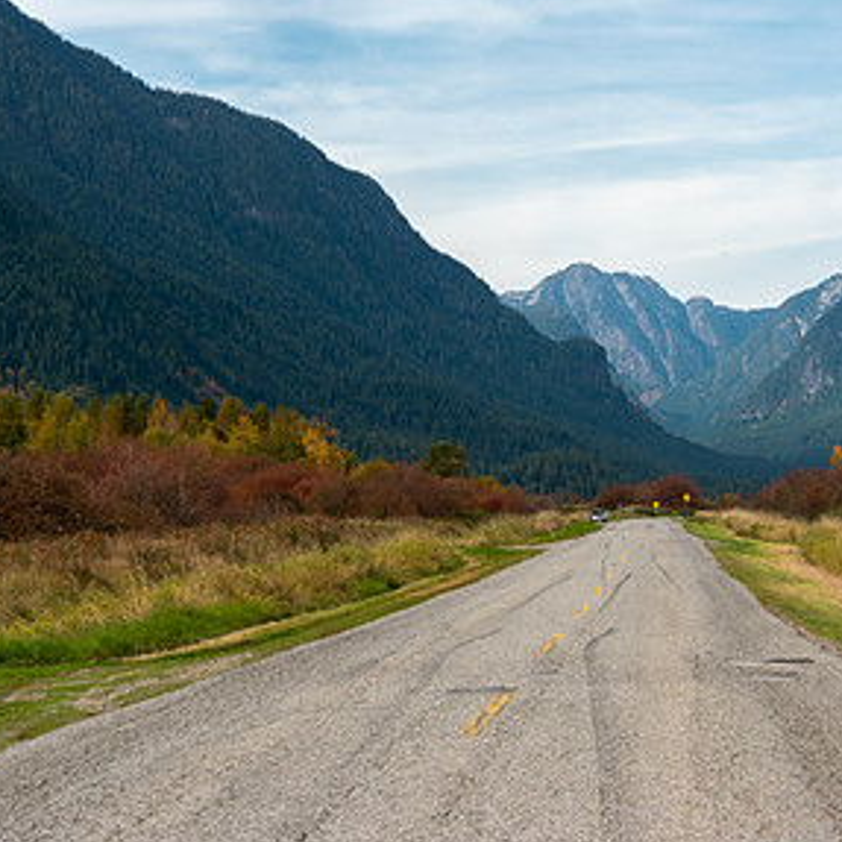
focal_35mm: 103
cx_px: 625
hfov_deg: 16.8
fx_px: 2835
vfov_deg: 16.9
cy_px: 315
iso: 160
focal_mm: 40
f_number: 11
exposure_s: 1/90
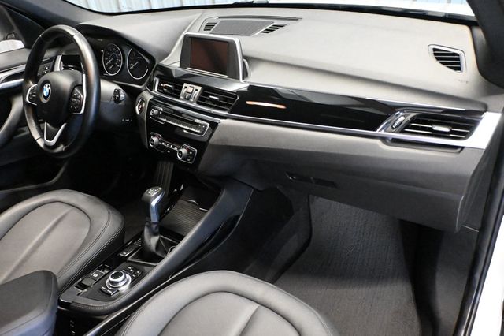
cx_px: 252
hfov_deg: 63.2
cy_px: 168
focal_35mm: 29
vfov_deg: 44.6
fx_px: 409
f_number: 3.8
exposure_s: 1/60
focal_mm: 19.5
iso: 12800
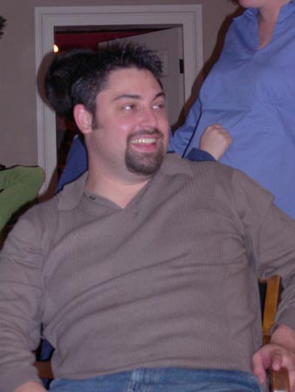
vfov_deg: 19.3
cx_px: 148
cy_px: 196
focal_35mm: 102
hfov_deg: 14.5
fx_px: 1158
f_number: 4.8
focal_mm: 21.6
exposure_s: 1/60
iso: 400
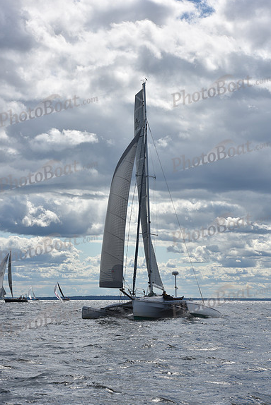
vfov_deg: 21.9
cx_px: 135
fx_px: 1049
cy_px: 201
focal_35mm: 93
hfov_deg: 14.7
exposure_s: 1/1000
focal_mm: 92
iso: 250
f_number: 11
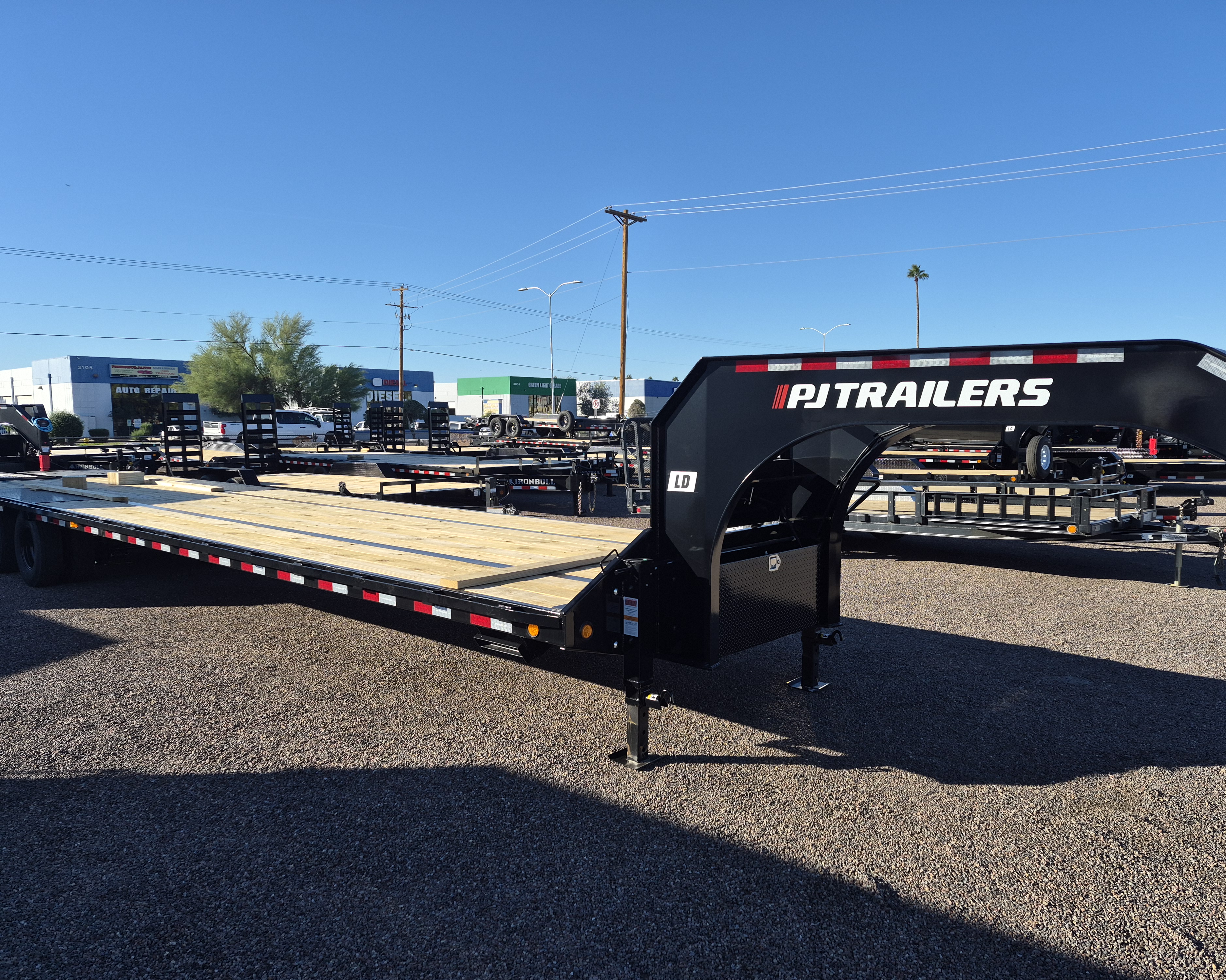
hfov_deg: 70.2
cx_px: 649
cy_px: 490
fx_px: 871
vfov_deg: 58.8
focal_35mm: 24
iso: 80
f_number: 1.8
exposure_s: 1/3704
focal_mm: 5.4
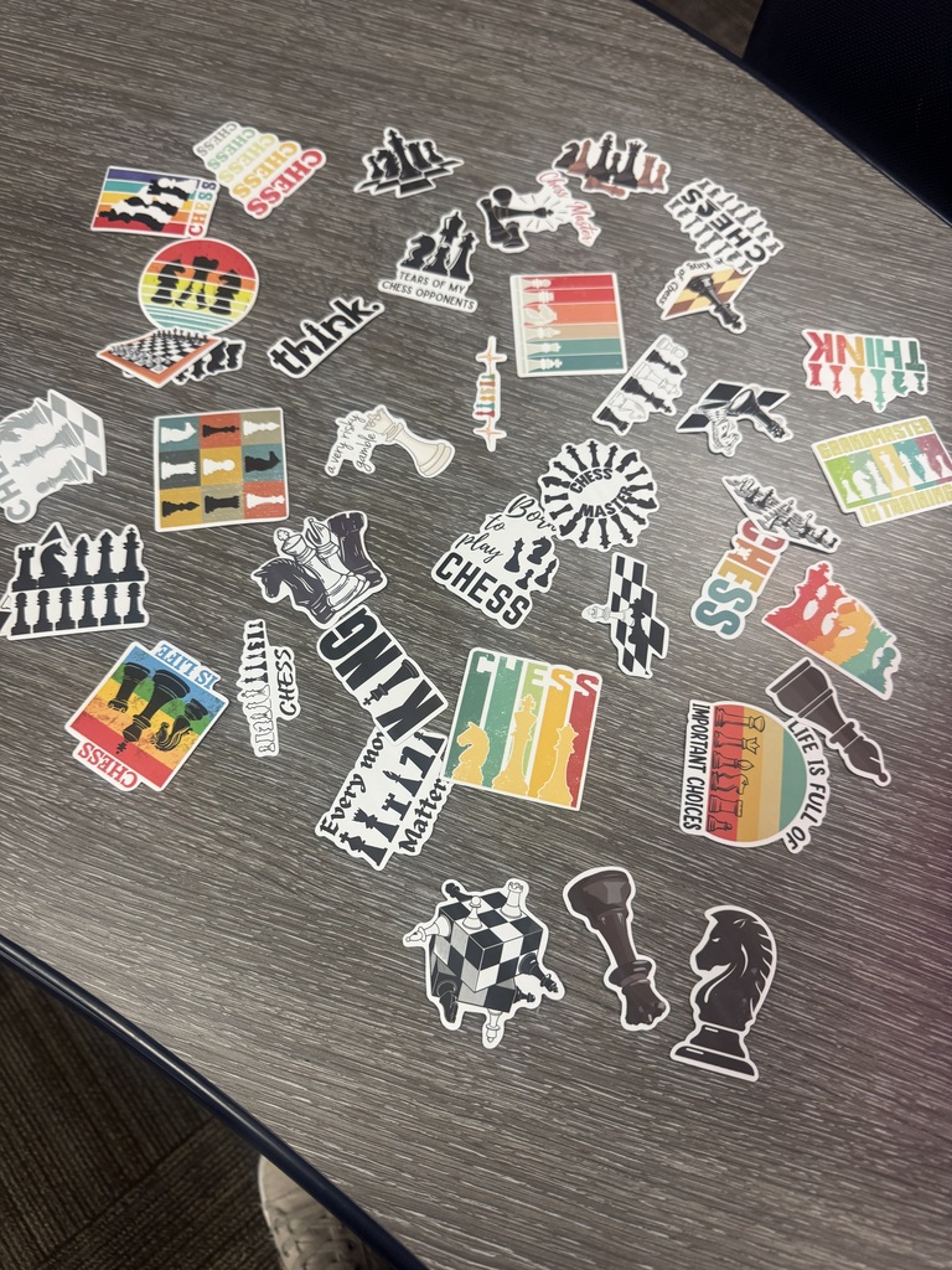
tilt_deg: -70.7
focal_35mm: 24
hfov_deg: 56.8
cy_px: 635
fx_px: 880
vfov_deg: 71.6
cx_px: 476
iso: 200
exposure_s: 1/60
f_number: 1.78
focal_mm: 6.76
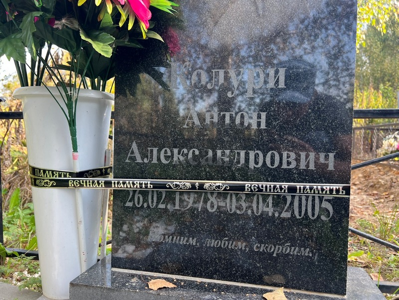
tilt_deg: -3.5
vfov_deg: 53.1
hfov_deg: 67.3
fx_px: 300
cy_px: 150
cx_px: 200
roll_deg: +0.6
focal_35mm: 26
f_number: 1.5
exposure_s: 1/121
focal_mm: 5.7
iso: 32
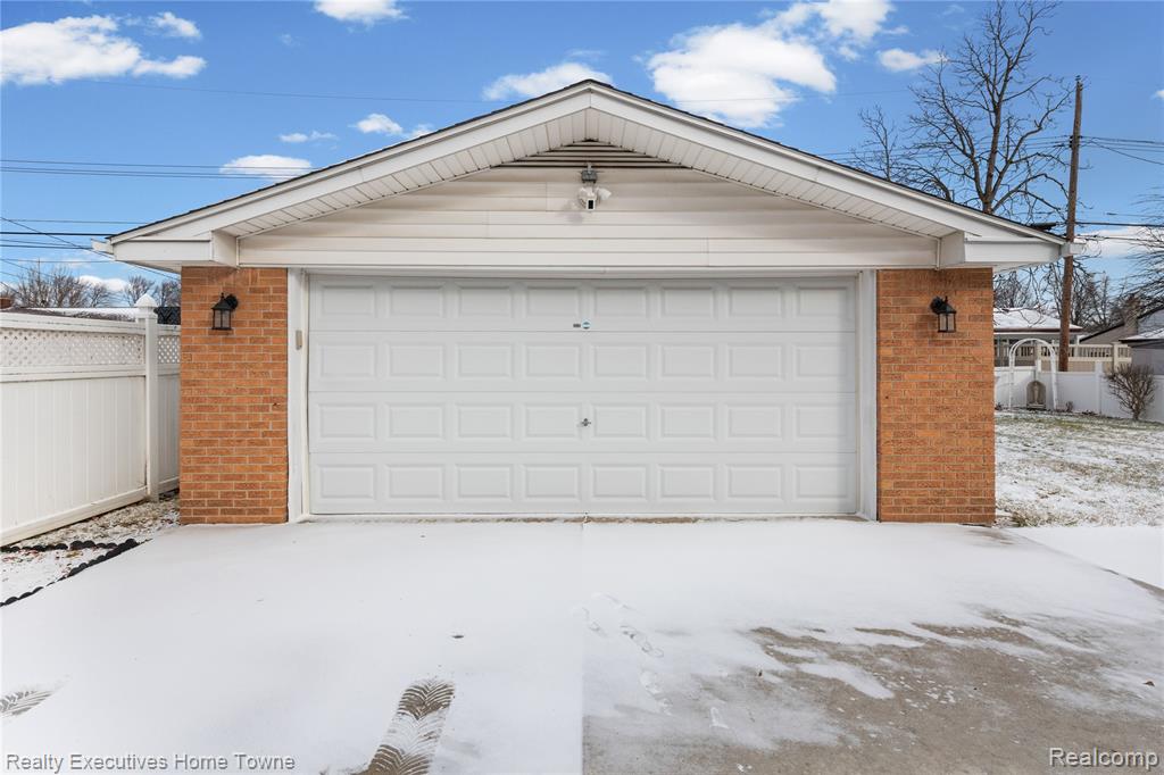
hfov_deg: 93.3
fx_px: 549
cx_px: 582
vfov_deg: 70.4
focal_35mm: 17
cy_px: 388
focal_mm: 17
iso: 400
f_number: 9
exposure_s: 1/1600
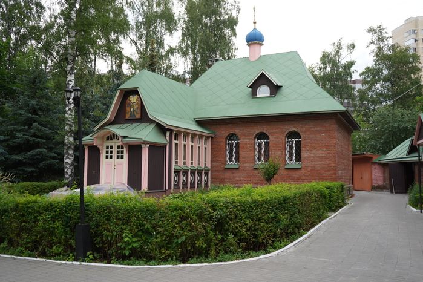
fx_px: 376
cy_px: 141
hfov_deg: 58.7
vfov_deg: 41.1
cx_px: 212
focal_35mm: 32
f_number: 4
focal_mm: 32
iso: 250
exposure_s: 1/160
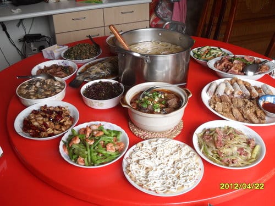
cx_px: 138
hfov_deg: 52.6
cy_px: 103
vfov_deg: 40.7
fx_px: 278
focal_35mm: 35
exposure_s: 1/30
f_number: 2.8
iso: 120
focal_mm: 6.2
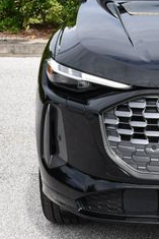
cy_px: 67
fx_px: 1045
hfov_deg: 8.5
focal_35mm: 158
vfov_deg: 13.0
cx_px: 220
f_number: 8
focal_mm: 29
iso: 180
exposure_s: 1/250
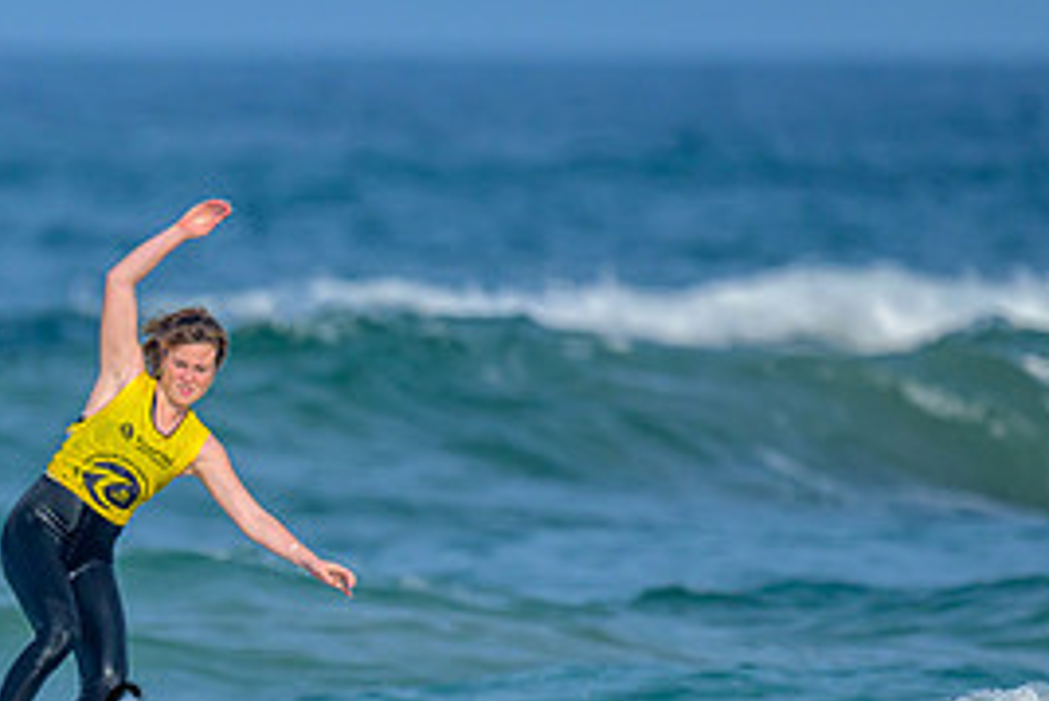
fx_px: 69414
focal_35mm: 2381
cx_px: -258
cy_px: 720
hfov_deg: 0.9
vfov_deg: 0.6
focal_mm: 800
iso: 250
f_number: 6.3
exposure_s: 1/2000
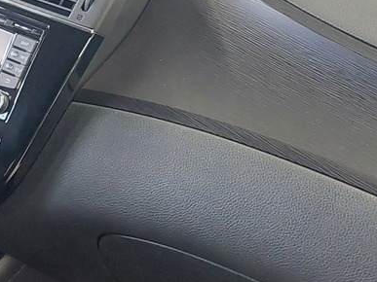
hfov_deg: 19.6
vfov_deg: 15.6
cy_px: 272
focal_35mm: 93
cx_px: -97
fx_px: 1013
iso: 640
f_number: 1.8
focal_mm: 5.23
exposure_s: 1/25
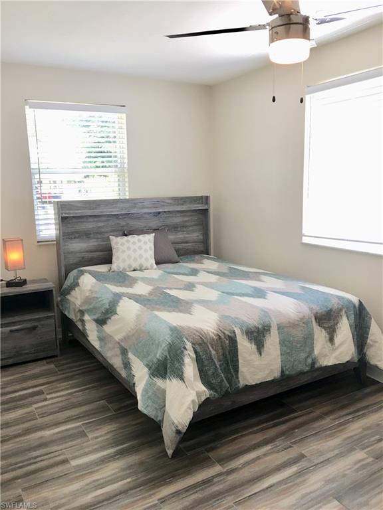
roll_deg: +0.9
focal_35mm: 29
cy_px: 255
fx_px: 428
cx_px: 192
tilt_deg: -7.6
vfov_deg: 61.7
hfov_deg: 48.2
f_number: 2.2
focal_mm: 4.15
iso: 25
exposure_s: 1/15
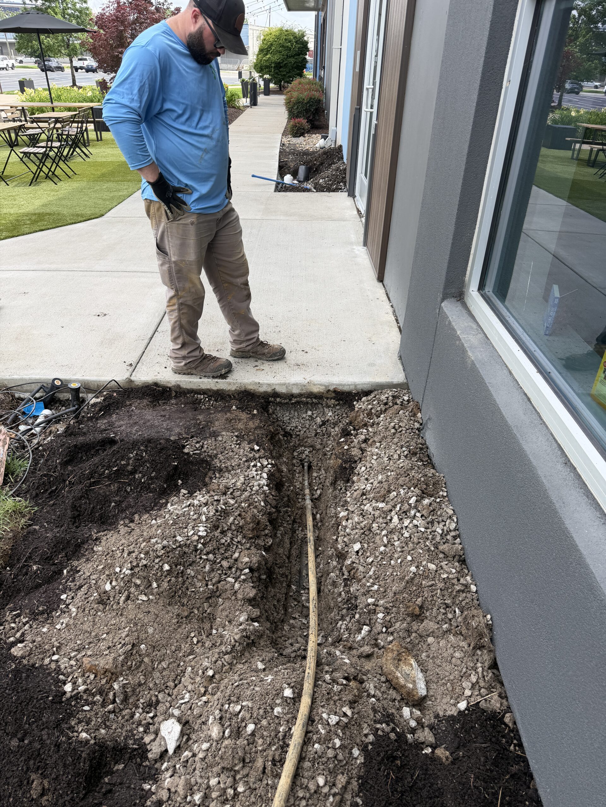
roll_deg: -1.9
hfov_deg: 56.8
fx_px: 560
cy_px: 404
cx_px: 303
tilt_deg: -30.7
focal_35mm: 24
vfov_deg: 71.6
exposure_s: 1/1314
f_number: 1.78
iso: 80
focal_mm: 6.76
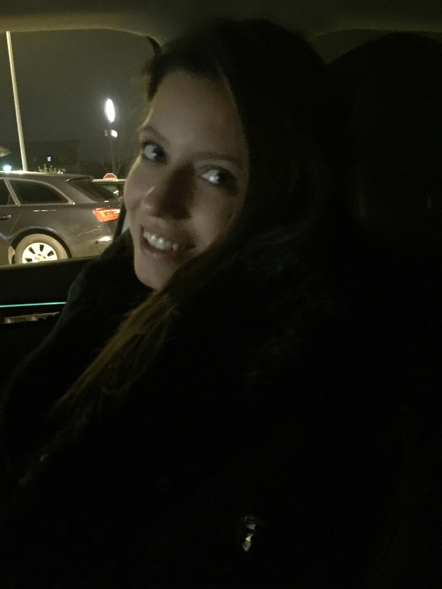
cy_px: 294
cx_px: 221
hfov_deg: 48.2
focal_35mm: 29
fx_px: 494
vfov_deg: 61.7
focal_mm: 4.15
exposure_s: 1/4
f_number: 2.2
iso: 400
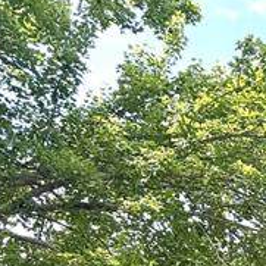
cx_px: 667
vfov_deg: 13.7
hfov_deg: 11.6
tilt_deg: +10.8
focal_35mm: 120
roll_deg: +0.0
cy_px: 391
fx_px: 1043
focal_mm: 6.76
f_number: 1.78
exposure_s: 1/3759
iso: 100
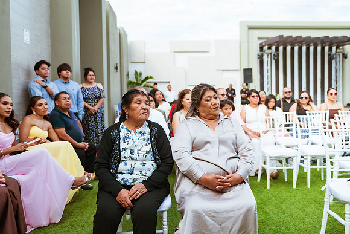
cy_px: 109
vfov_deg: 38.6
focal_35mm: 34
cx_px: 187
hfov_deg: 55.3
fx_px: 333
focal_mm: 31
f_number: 2.8
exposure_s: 1/1250
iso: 100
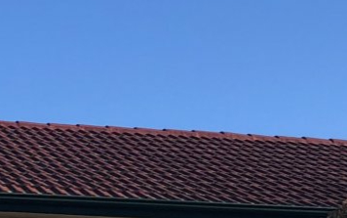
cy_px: 141
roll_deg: +1.4
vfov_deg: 8.2
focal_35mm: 160
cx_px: 76
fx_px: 1514
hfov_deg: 13.0
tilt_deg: +12.8
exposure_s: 1/1066
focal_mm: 3.99
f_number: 1.8
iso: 20
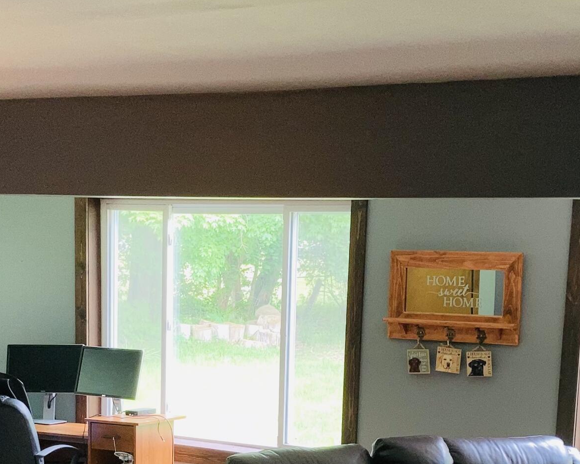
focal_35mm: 70
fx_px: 1202
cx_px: 249
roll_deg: -1.3
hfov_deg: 27.1
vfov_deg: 21.2
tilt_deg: -9.8
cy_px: 448
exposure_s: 1/28
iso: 20
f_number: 1.8
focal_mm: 3.99
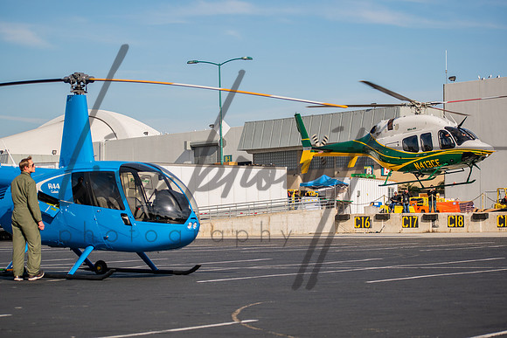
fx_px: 1541
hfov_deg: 18.7
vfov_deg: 12.5
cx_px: 254
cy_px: 169
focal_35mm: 109
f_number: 4.5
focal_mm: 70
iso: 100
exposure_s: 1/800
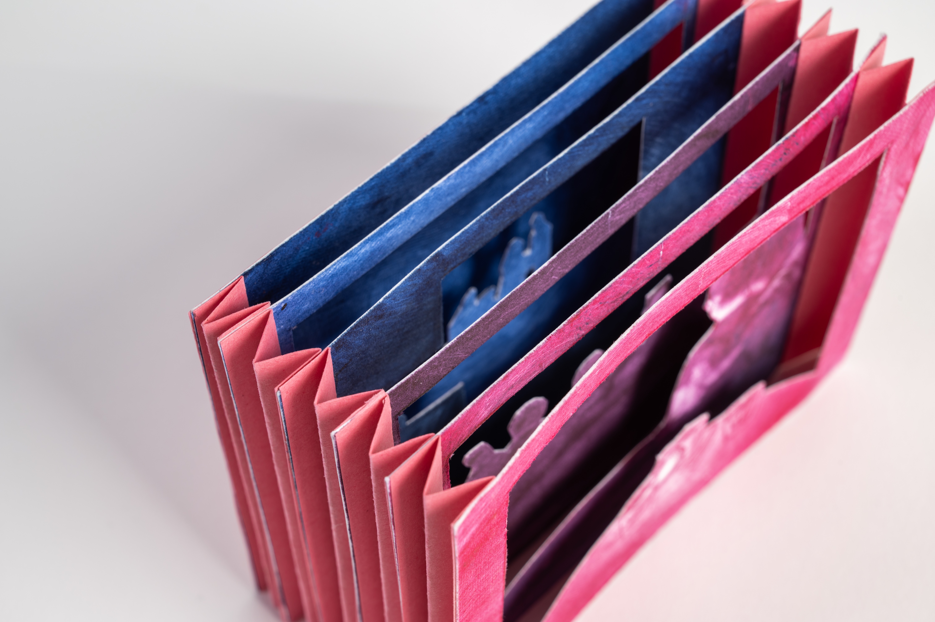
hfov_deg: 31.0
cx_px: 468
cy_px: 311
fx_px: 1687
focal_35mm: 65
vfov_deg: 20.9
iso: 100
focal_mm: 65
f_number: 11
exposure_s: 1/10
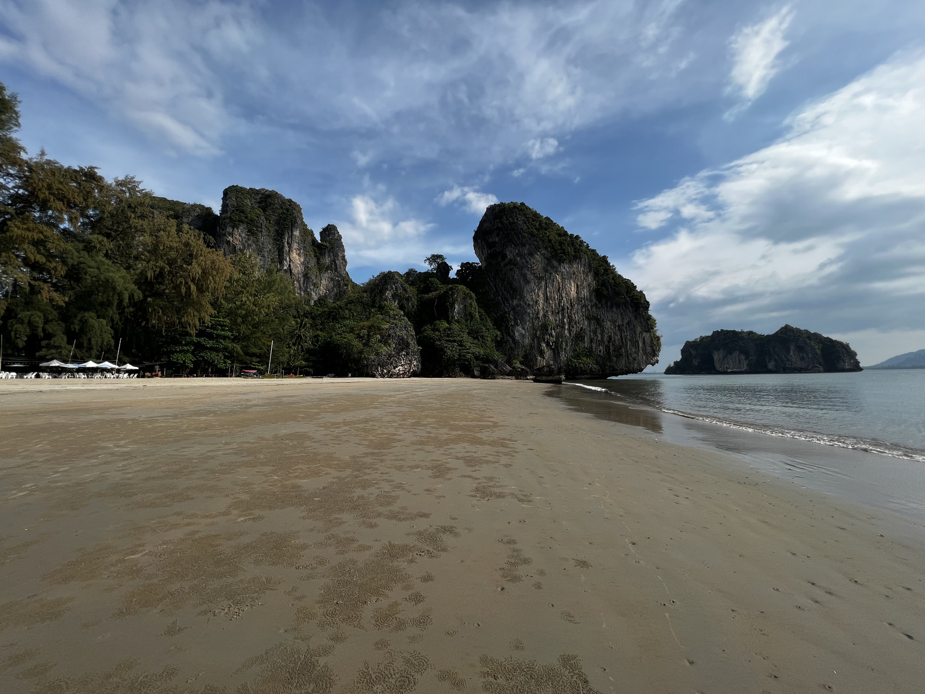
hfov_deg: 106.2
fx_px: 347
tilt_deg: +4.4
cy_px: 347
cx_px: 462
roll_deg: +1.4
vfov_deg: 89.9
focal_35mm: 13
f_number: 1.8
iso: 32
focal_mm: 1.57
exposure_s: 1/1309
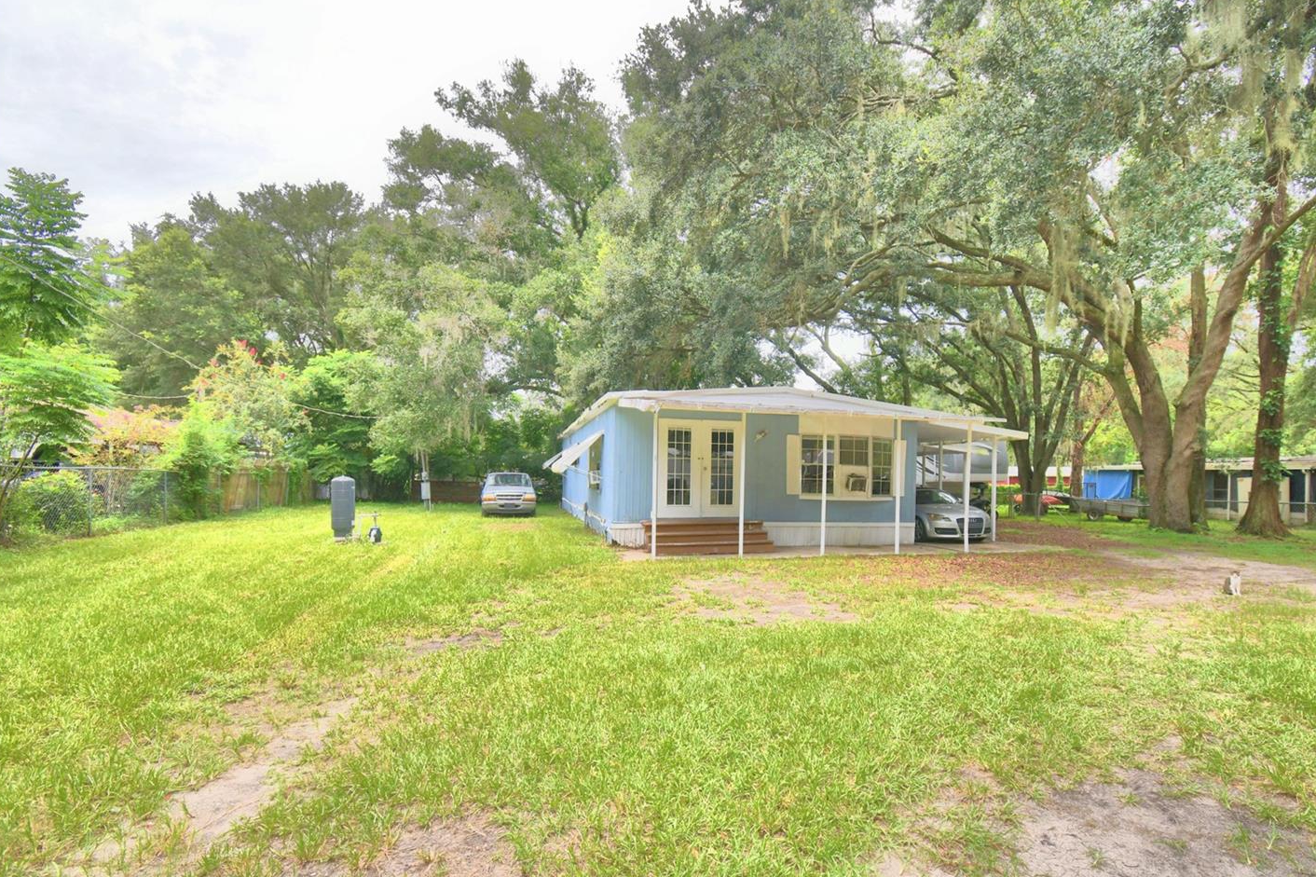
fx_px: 621
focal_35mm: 17
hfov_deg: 92.9
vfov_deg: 70.3
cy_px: 479
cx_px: 735
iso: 100
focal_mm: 10
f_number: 5.6
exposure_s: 1/250
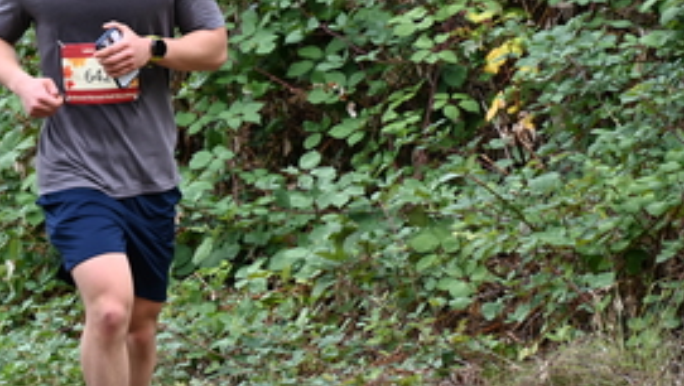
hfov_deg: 5.1
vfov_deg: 2.9
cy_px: 19
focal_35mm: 425
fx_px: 7715
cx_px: 28
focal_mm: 200
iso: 640
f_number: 6.3
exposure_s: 1/250
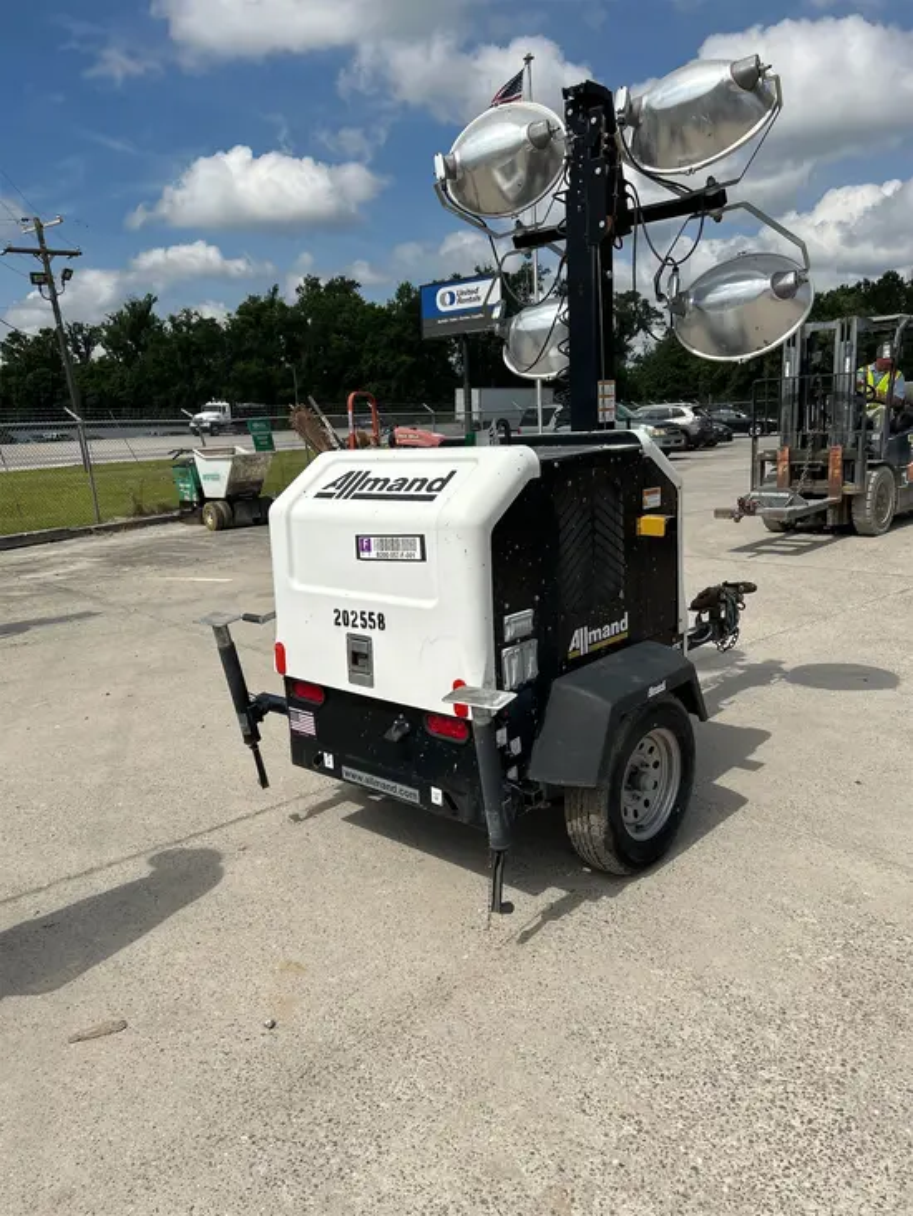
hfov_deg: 53.1
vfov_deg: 67.3
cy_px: 608
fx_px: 914
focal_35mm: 26
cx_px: 456
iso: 50
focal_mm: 5.7
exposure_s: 1/7463
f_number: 1.5
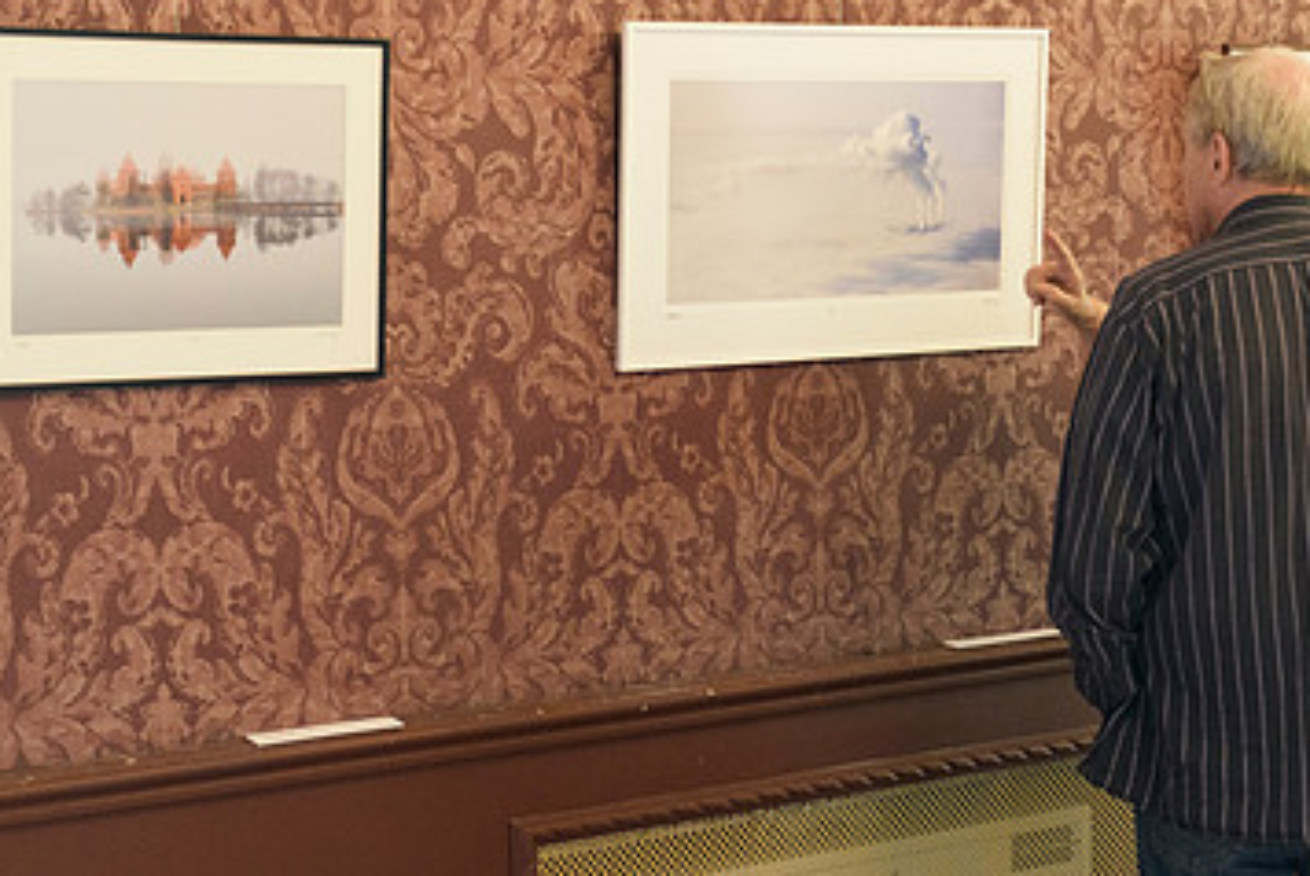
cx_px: 799
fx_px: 3350
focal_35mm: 92
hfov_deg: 22.1
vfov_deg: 14.9
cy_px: 507
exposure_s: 1/100
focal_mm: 52
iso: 4500
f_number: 3.5
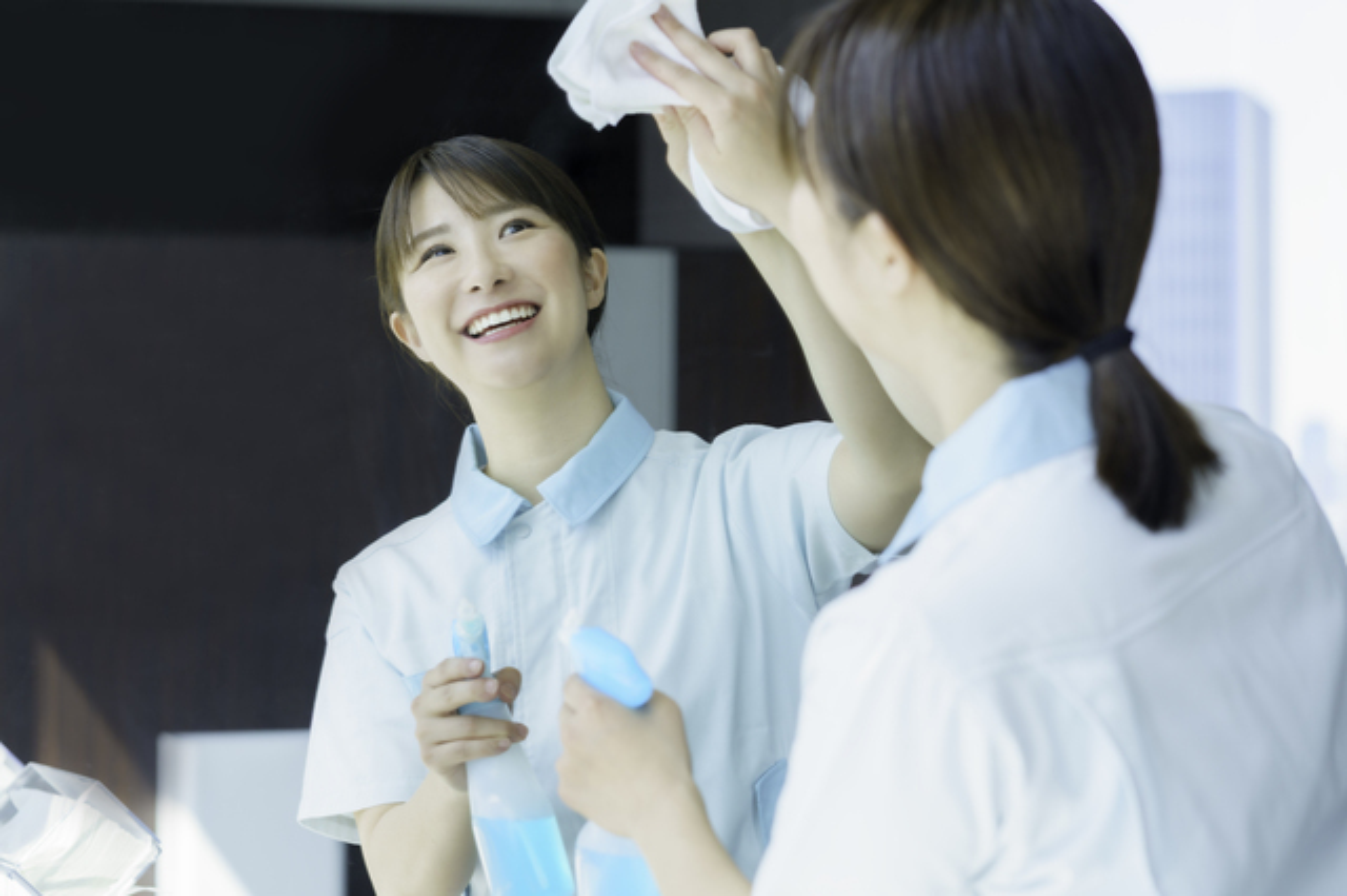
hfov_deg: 23.9
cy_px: 448
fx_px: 3179
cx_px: 674
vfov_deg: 16.1
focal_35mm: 85
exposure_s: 1/250
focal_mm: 85
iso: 200
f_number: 4
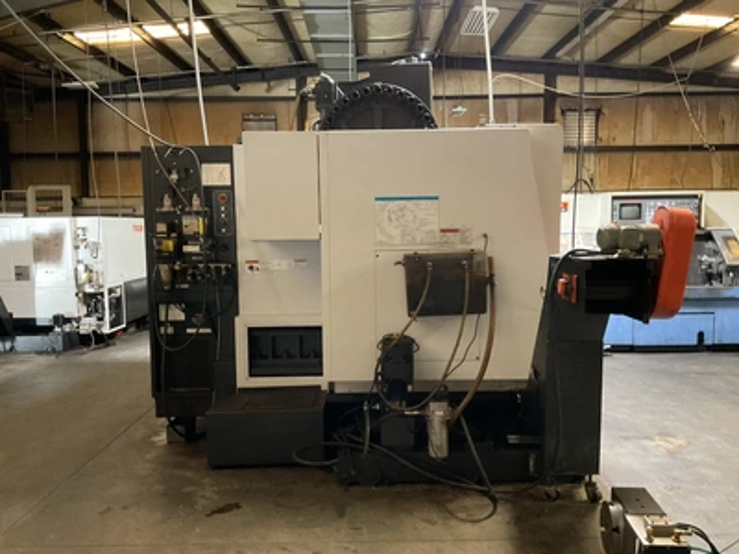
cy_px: 277
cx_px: 370
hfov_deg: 61.7
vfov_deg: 48.2
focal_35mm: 29
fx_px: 619
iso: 500
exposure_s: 1/30
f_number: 1.8
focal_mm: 3
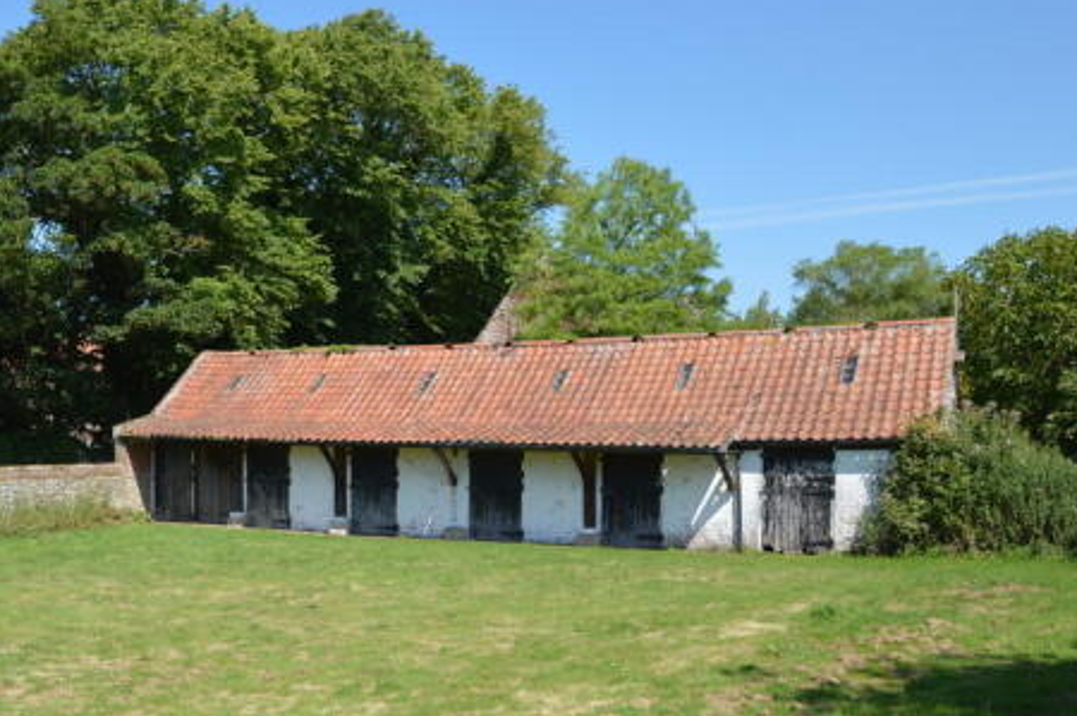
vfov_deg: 37.4
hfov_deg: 52.7
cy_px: 472
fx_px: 1046
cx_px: 304
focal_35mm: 35
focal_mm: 16
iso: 100
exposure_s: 1/200
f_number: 7.1
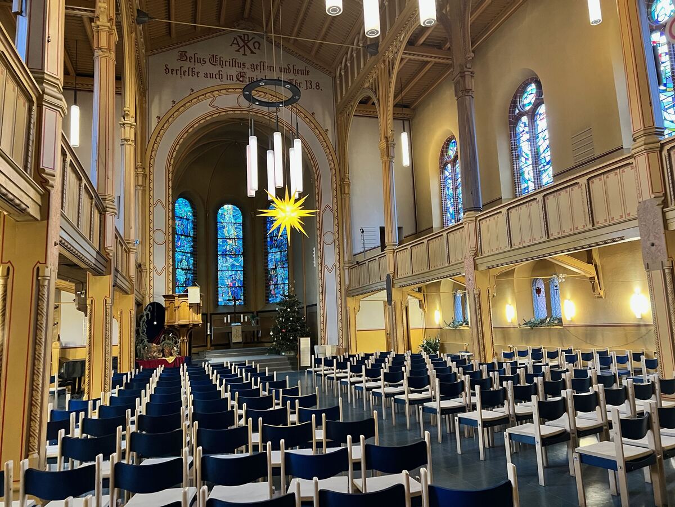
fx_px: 507
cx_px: 338
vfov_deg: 53.1
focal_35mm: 26
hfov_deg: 67.3
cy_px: 254
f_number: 1.5
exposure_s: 1/33
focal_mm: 5.7
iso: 400
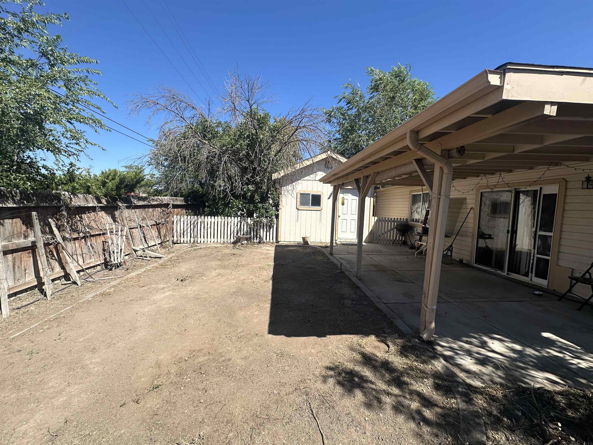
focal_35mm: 14
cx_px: 296
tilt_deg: -3.9
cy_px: 222
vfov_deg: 85.7
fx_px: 240
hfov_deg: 102.1
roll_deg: -2.0
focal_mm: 2.22
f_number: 2.2
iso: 50
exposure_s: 1/1742
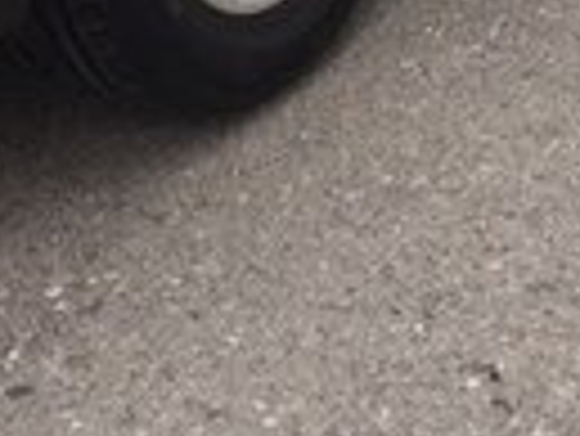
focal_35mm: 148
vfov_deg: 9.0
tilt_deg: -11.7
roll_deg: +2.1
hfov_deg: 13.1
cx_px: -27
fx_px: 2482
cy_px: -618
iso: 32
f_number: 2.2
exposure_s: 1/243
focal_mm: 4.15
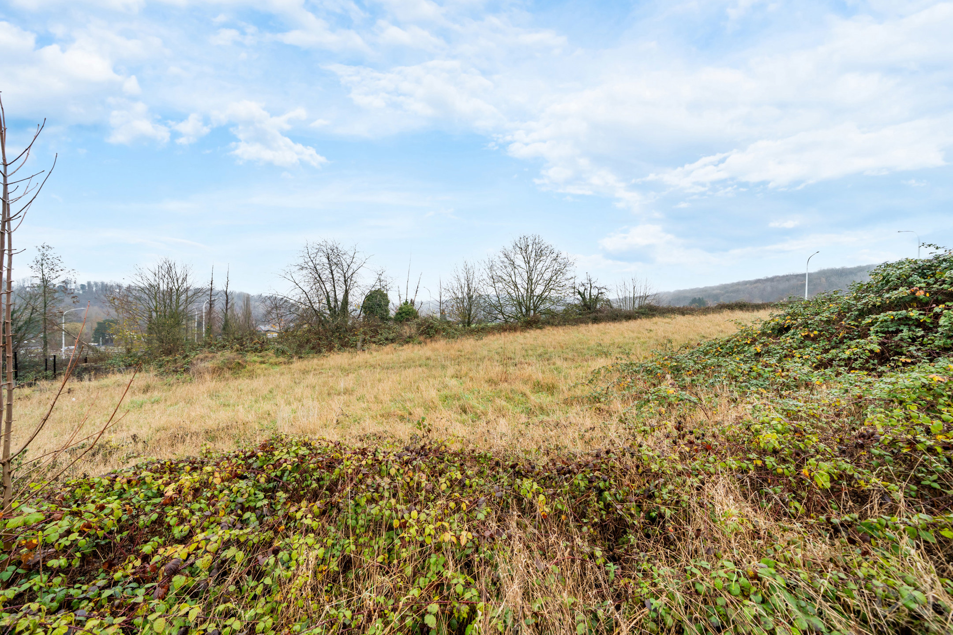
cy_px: 318
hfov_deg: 104.3
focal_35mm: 14
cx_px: 476
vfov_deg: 81.2
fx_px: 371
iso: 400
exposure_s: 1/160
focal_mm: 14
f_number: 7.1
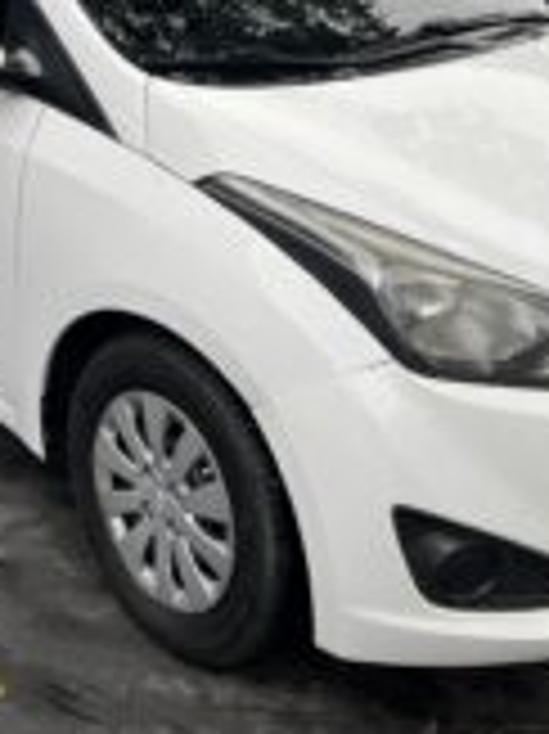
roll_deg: +1.1
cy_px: 99
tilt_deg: -13.2
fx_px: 1355
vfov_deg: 29.3
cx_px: 220
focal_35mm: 64
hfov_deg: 22.9
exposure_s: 1/621
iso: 50
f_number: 1.5
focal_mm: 5.7
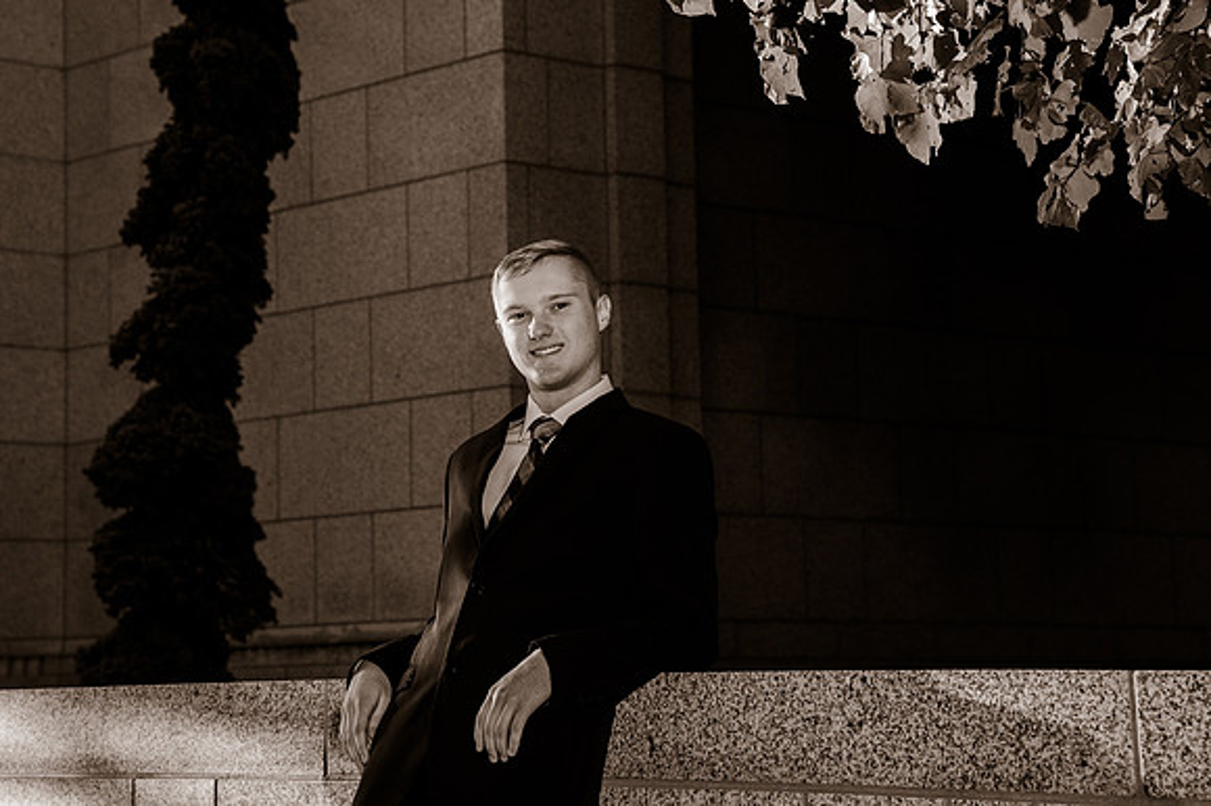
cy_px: 319
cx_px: 477
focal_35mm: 86
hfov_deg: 23.5
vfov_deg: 15.8
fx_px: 2906
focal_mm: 70
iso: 400
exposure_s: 1/320
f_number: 6.3
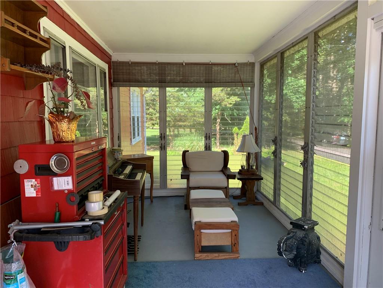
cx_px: 192
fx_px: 288
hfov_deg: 67.3
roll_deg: +0.4
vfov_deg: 53.1
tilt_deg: -6.5
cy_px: 144
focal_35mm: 26
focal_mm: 4.25
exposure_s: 1/121
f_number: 1.8
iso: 50
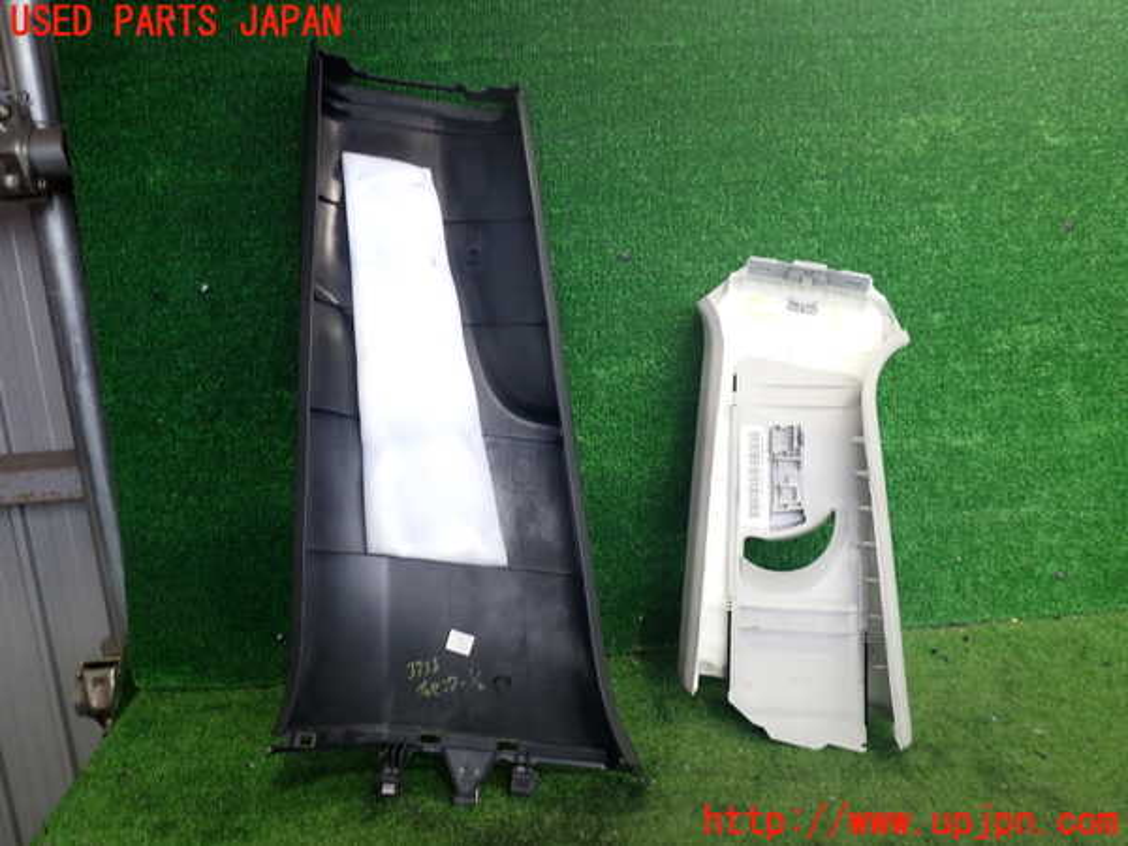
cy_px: 423
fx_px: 978
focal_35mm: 30
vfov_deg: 46.8
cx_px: 564
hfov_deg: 60.0
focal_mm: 5.4
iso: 200
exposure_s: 1/40
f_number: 2.3
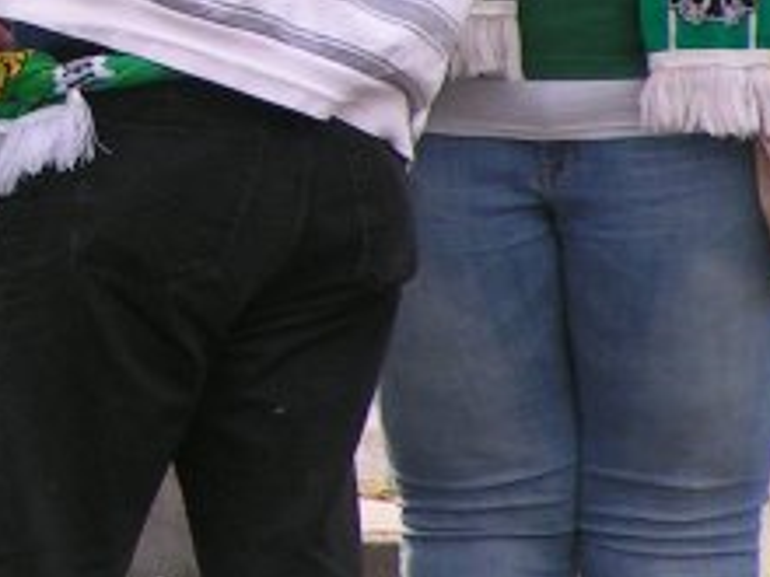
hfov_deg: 2.5
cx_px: -522
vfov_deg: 1.9
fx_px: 17484
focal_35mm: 786
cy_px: -469
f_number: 4.5
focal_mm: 33
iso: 50
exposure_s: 1/250
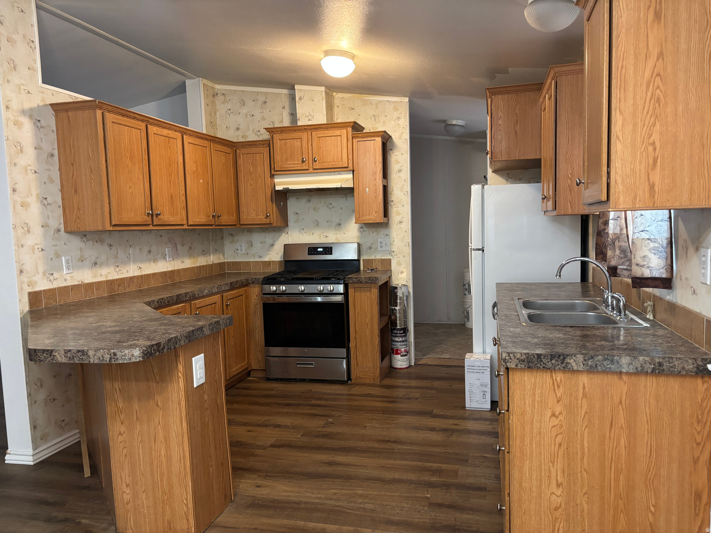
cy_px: 266
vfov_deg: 53.1
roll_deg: +1.9
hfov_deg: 67.3
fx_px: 534
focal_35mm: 26
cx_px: 356
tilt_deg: -4.8
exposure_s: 1/40
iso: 400
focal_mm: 5.96
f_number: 1.6
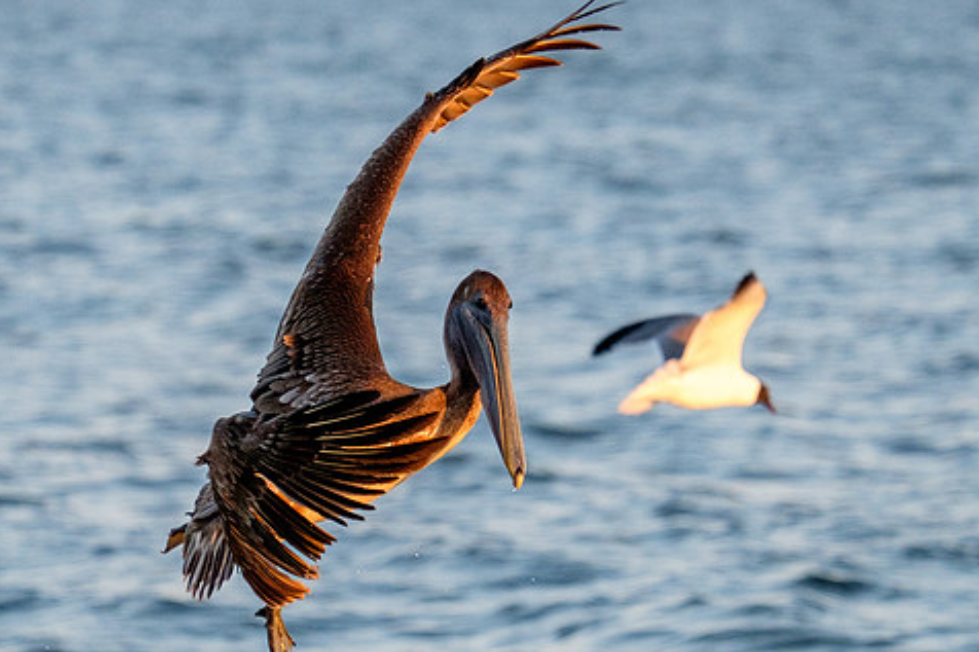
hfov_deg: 4.0
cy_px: 388
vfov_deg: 2.7
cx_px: 448
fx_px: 14054
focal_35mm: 517
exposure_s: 1/1000
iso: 800
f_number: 5.6
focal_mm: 200
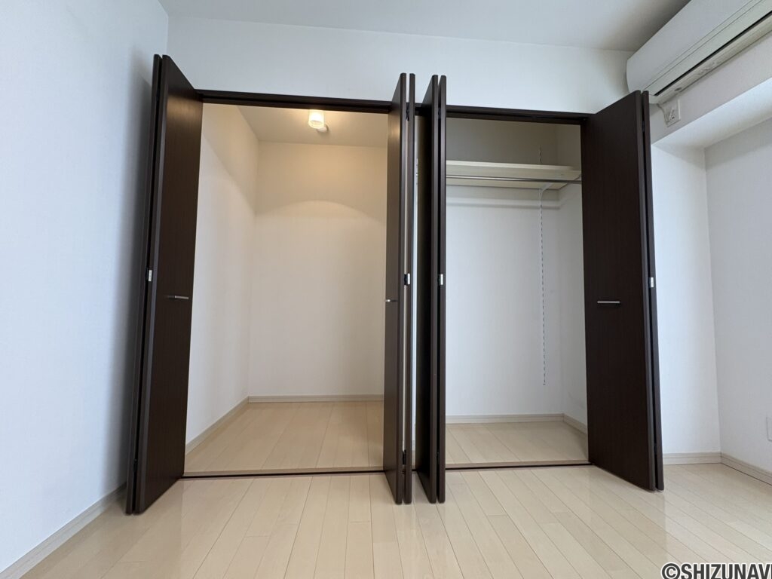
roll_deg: +0.2
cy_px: 290
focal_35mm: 14
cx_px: 386
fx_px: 312
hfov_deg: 102.1
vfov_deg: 85.7
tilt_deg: +3.6
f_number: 2.2
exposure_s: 1/120
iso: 200
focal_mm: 2.22
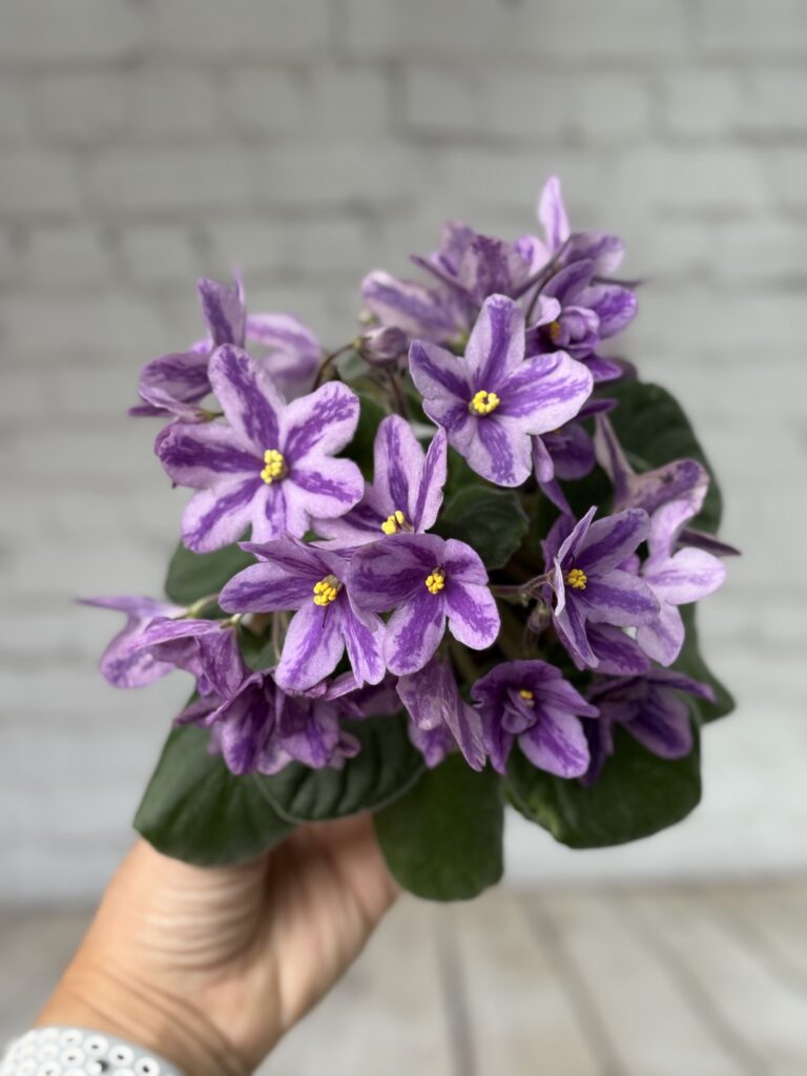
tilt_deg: -31.1
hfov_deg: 28.0
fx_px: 1616
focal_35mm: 52
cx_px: 404
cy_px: 538
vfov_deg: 36.8
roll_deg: +0.6
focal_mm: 5.96
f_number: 1.6
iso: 40
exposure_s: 1/100
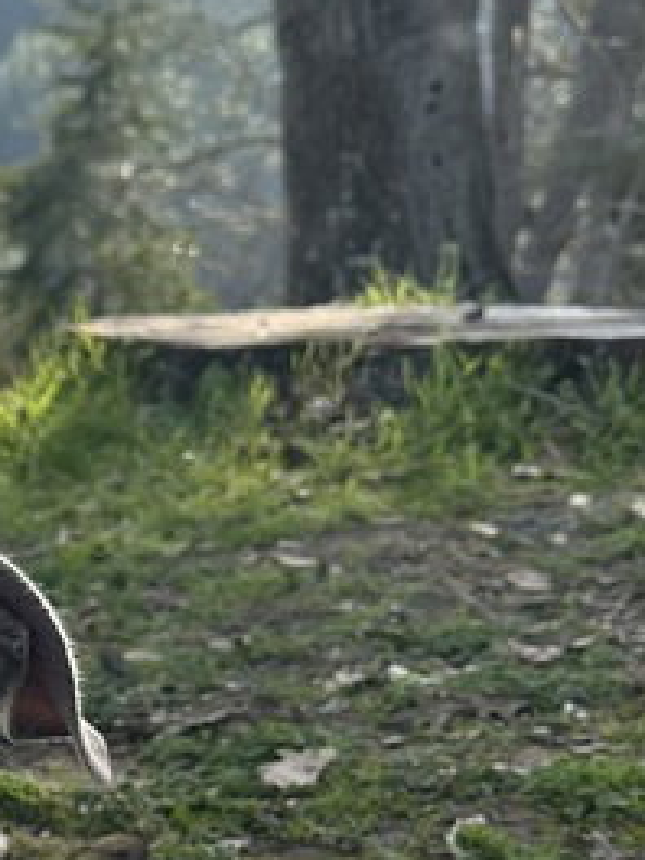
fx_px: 2261
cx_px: -407
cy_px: 857
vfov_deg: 20.8
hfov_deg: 14.7
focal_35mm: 91
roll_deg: +0.5
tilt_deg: -16.1
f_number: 1.78
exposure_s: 1/1664
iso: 80
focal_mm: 6.86
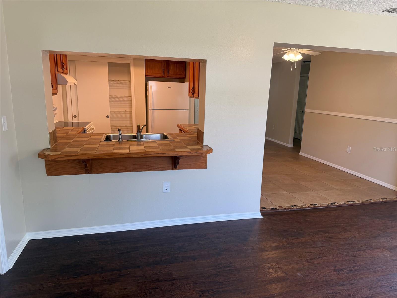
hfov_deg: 71.6
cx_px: 198
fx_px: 275
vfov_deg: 56.8
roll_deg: -1.2
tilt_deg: -11.3
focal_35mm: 24
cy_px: 149
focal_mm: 6.76
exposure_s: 1/120
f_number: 1.78
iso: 100
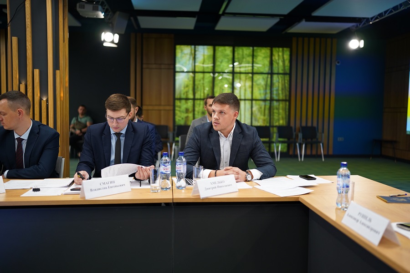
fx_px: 399
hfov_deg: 54.4
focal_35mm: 35
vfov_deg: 37.9
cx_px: 205
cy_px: 136
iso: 640
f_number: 1.4
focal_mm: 35
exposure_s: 1/200
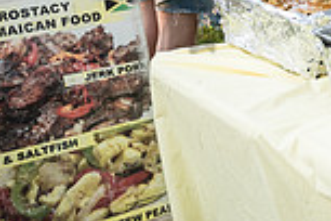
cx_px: 480
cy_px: -90
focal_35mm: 91
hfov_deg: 19.7
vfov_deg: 14.2
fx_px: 837
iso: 800
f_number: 3.2
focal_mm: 24
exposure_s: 1/500
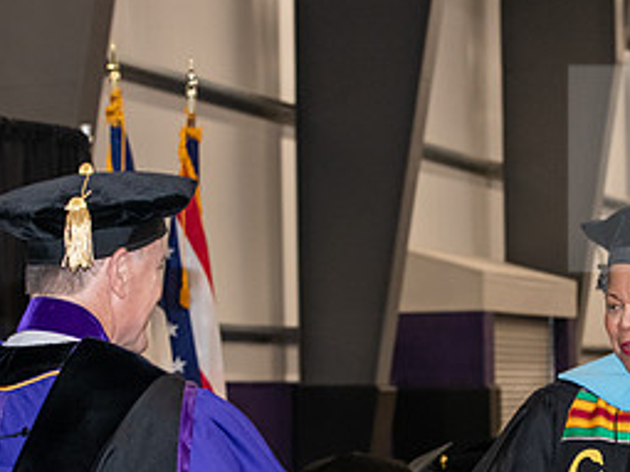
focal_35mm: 153
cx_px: 494
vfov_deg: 9.7
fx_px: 2783
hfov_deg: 12.9
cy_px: 365
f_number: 5.6
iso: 2500
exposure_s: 1/200
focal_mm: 70
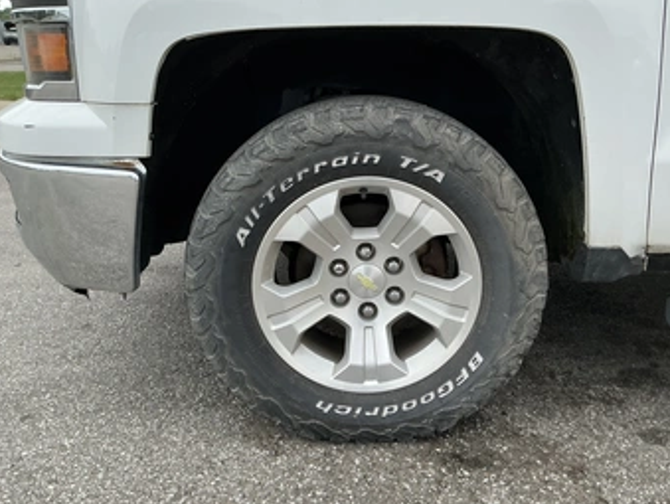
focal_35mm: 33
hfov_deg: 55.2
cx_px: 370
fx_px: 639
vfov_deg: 43.0
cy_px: 241
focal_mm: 3
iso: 25
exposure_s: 1/997
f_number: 1.8
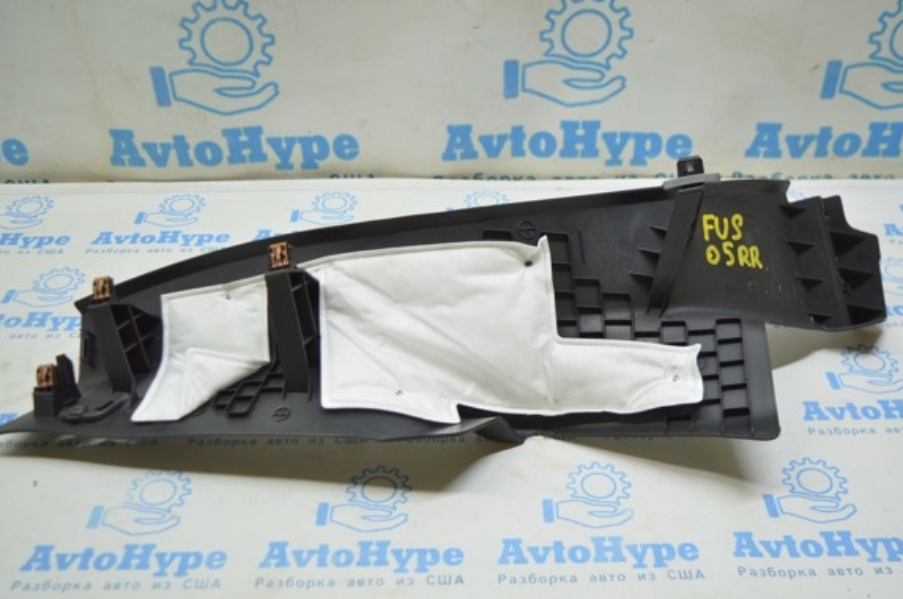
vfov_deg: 34.5
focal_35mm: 39
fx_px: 966
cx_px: 478
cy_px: 310
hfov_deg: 50.1
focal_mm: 23
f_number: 3.8
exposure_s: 1/60
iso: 400
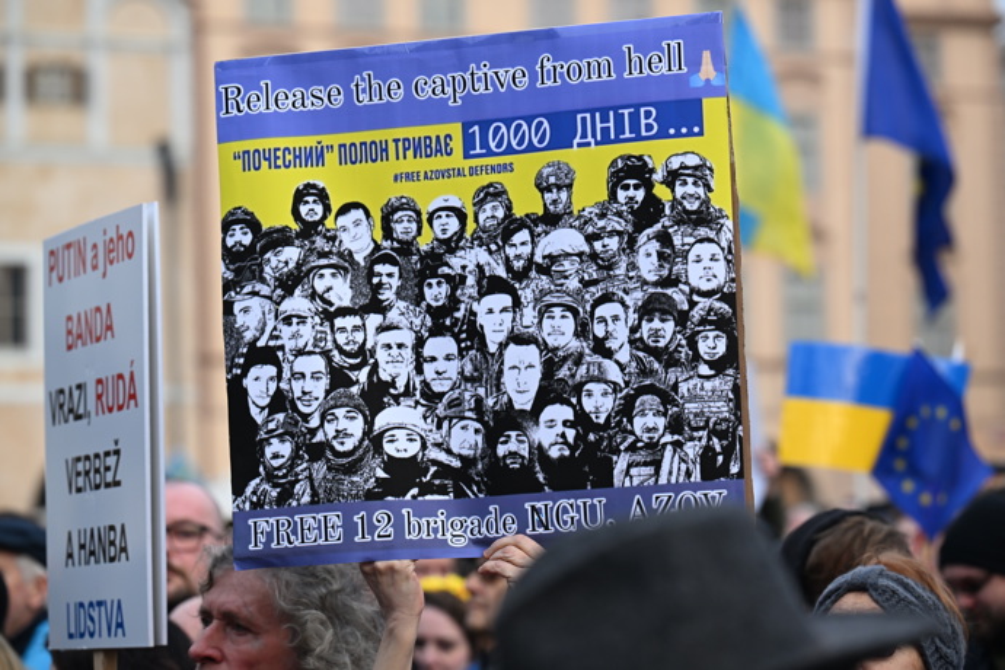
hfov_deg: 17.8
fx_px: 3210
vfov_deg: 11.9
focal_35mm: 115
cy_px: 335
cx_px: 502
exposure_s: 1/1250
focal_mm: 115
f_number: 4.5
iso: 800
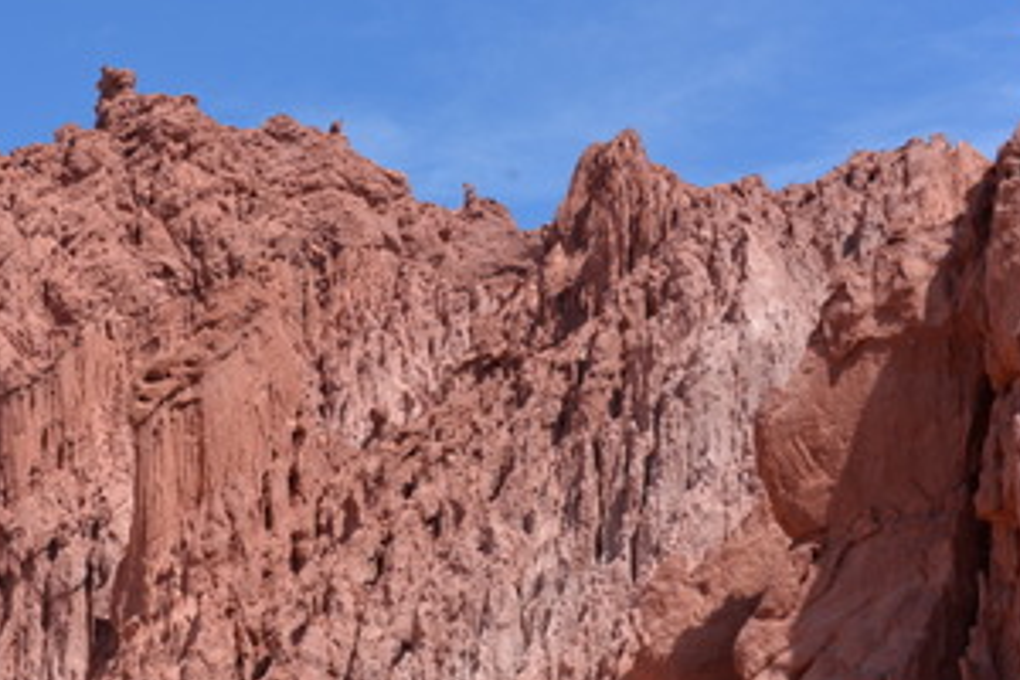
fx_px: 2266
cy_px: 398
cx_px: 224
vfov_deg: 17.1
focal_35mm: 80
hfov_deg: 25.0
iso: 110
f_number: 8
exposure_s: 1/250
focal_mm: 48
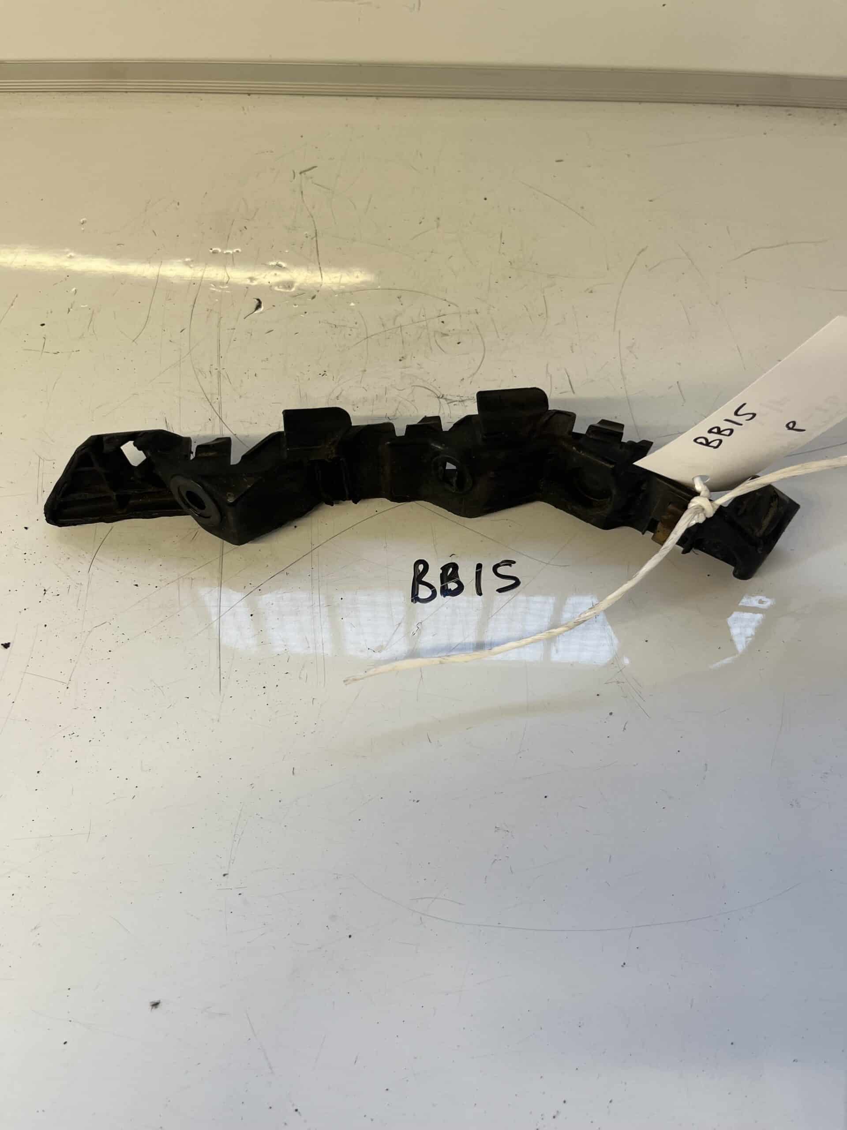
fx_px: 848
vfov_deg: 67.3
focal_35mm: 26
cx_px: 424
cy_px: 565
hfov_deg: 53.1
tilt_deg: -57.8
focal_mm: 5.1
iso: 80
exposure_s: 1/100
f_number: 1.6
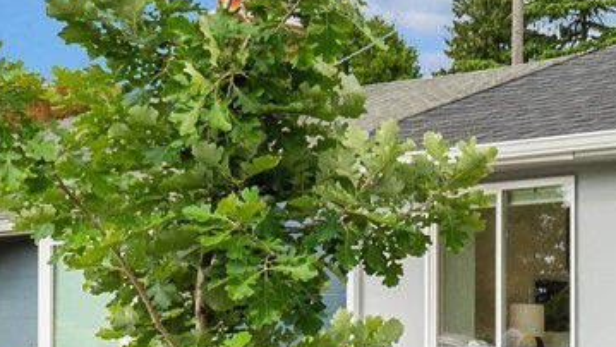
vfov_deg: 12.8
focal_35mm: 94
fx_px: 1535
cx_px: 1314
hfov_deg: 16.1
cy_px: 322
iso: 100
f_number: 7.1
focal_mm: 19
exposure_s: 1/160
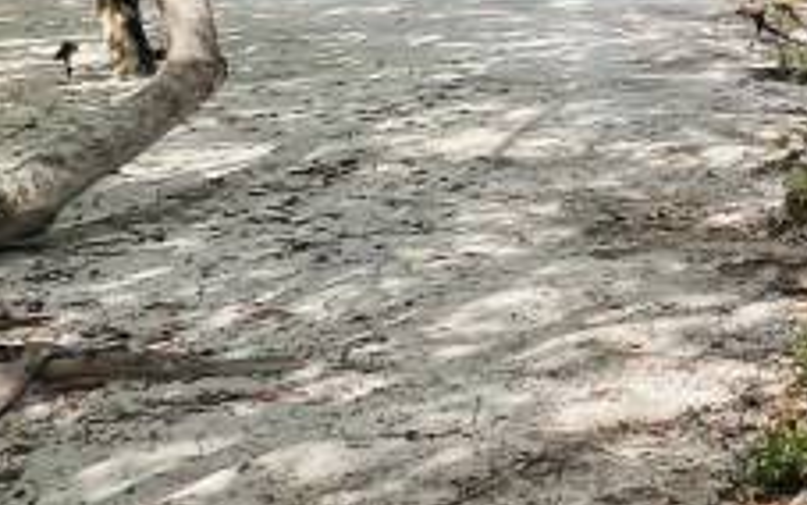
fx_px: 1606
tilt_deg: -6.1
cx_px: 1362
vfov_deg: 16.9
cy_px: -146
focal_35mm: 73
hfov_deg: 21.2
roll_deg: +2.4
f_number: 1.8
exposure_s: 1/518
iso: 32
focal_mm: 1.57
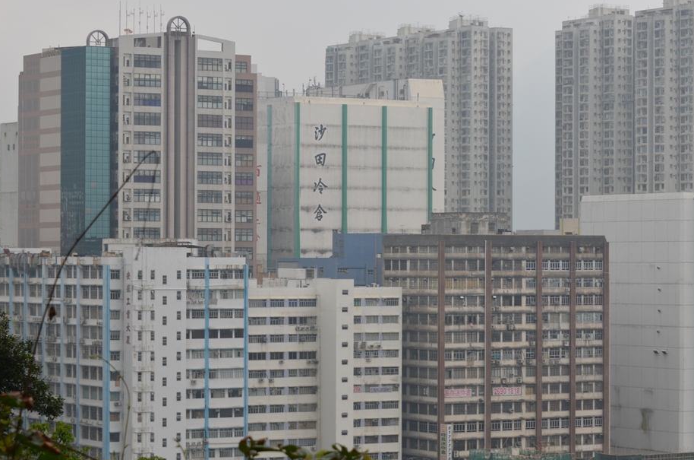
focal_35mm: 121
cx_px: 383
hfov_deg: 17.0
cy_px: 219
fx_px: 2327
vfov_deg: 11.3
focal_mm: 72
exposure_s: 1/250
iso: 125
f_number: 8
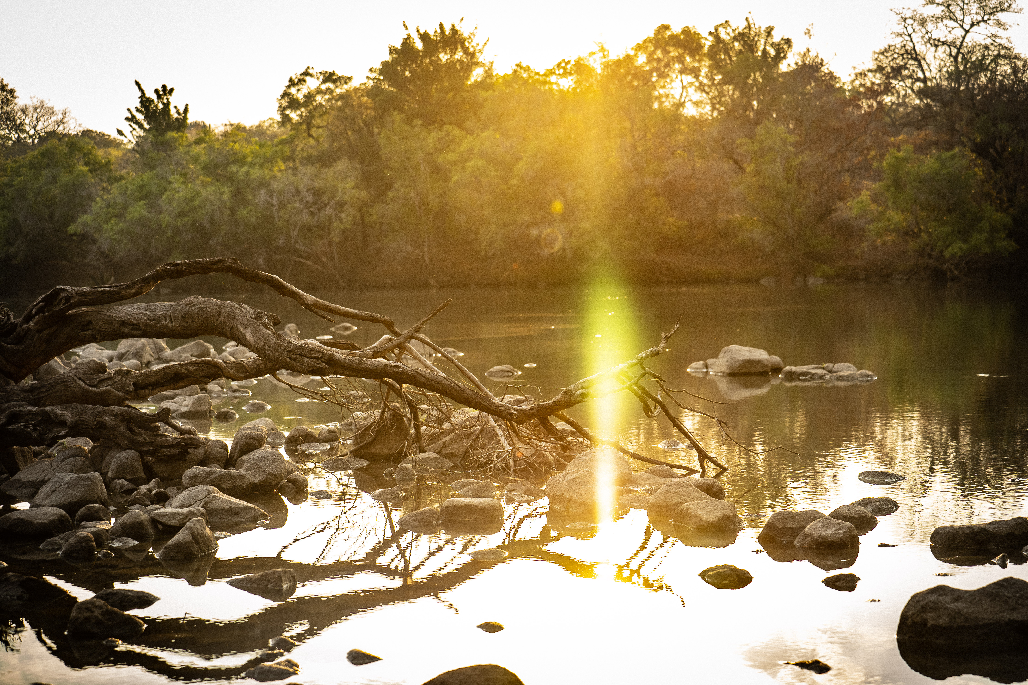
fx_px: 1999
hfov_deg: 28.8
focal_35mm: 70
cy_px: 342
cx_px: 514
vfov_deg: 19.5
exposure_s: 1/1600
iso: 1000
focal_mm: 70
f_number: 3.5
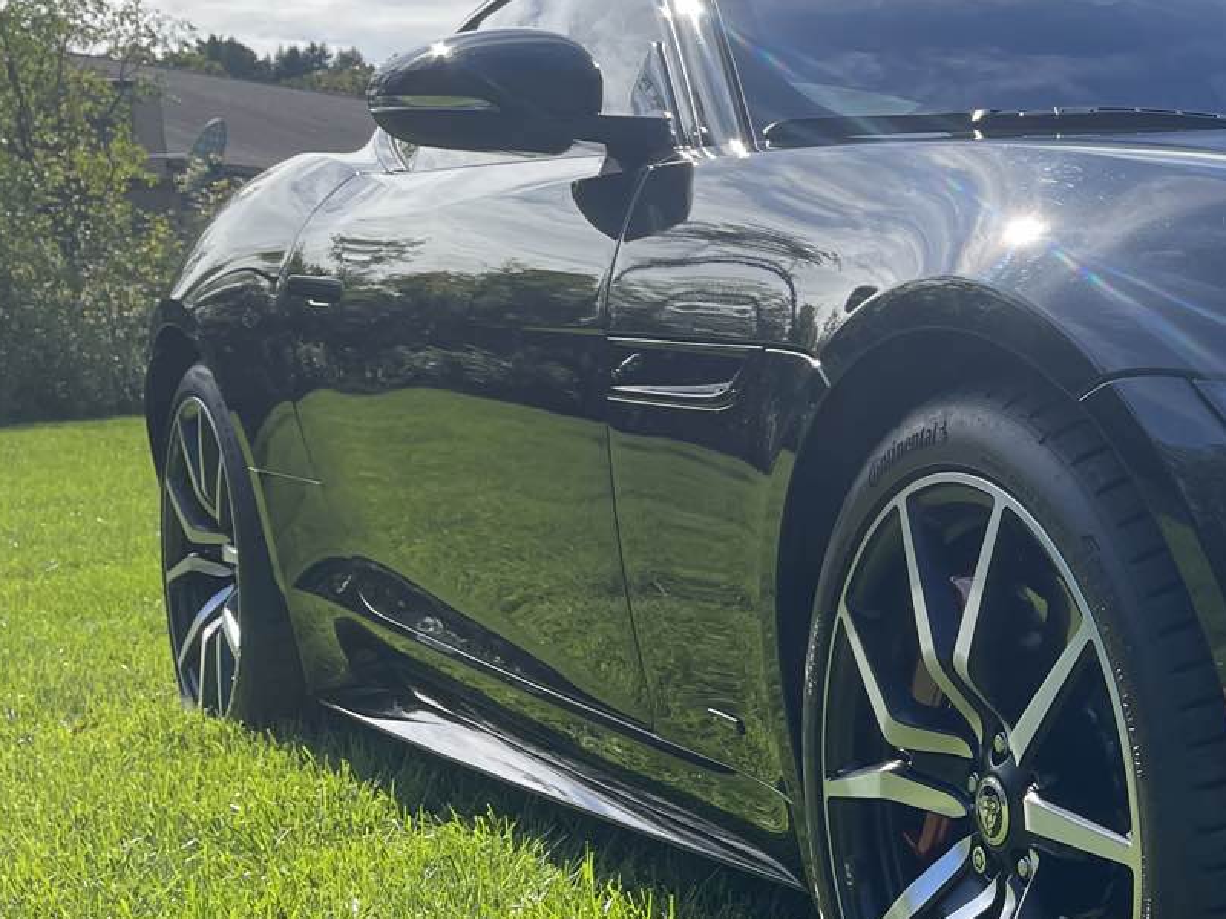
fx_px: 2267
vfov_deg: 22.8
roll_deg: +0.4
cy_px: 634
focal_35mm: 64
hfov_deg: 26.4
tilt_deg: -8.1
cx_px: 1529
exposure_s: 1/2545
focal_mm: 5.1
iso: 32
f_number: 1.6
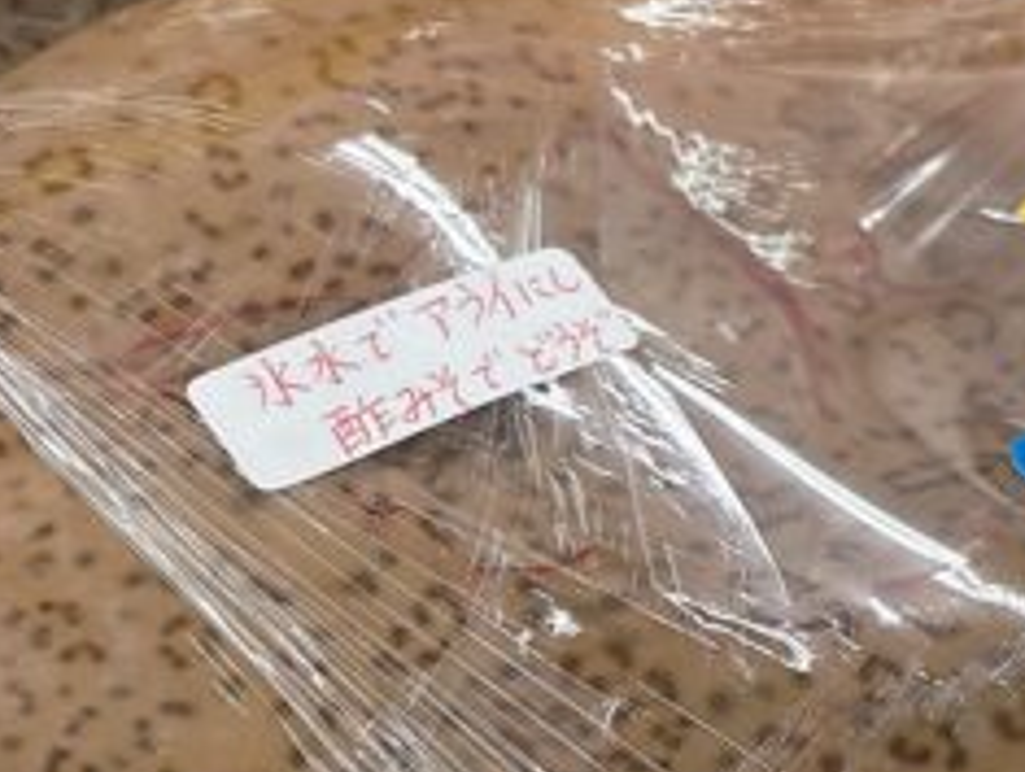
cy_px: 667
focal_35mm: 106
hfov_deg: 18.5
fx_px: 3144
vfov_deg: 13.9
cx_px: 646
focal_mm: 5.96
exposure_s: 1/120
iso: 125
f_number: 1.6
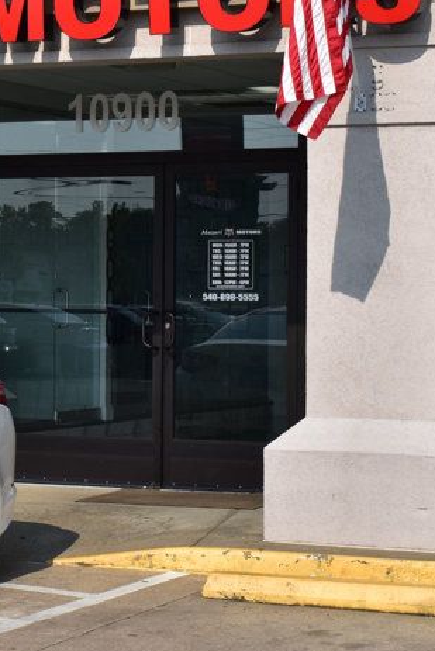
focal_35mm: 126
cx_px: -73
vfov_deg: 16.3
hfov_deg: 10.7
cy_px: 297
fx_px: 2282
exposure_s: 1/500
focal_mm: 38
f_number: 11
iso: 250
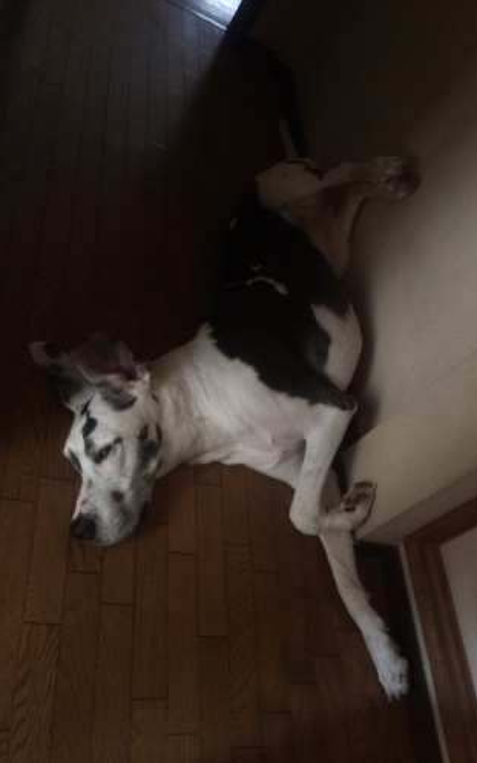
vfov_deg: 59.6
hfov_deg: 39.3
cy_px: 381
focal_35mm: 32
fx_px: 665
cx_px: 285
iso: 320
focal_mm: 4.12
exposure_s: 1/15
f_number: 2.2
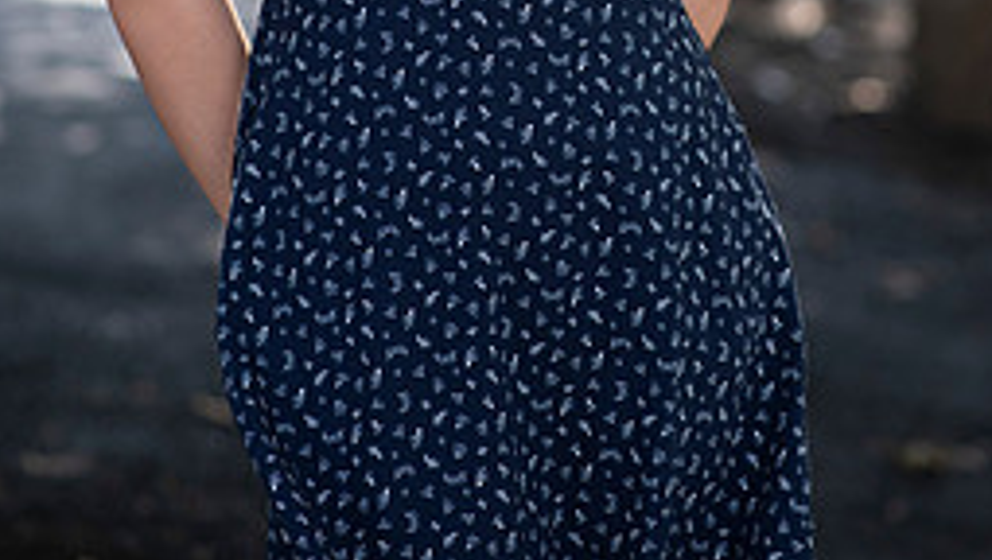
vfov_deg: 7.6
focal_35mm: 157
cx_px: 541
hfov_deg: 13.7
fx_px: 4134
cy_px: -296
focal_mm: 85
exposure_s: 1/320
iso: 200
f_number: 2.8
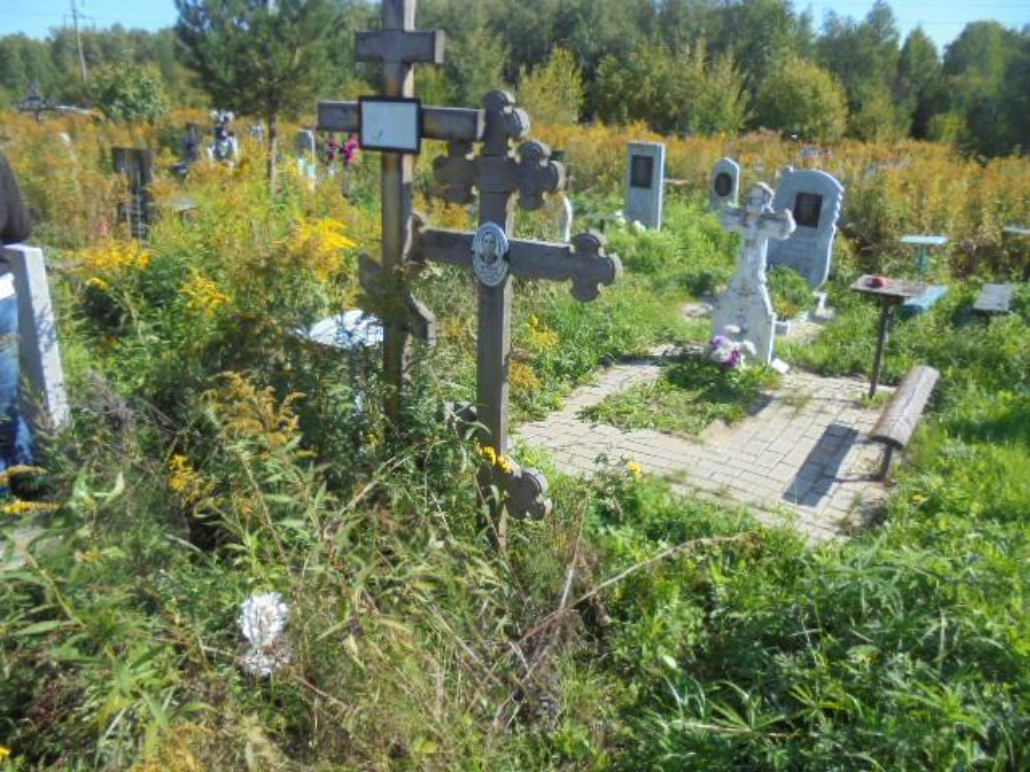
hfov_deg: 67.3
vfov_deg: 53.1
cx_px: 515
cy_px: 386
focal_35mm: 26
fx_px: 774
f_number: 3.5
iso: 100
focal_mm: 4.6
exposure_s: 1/640
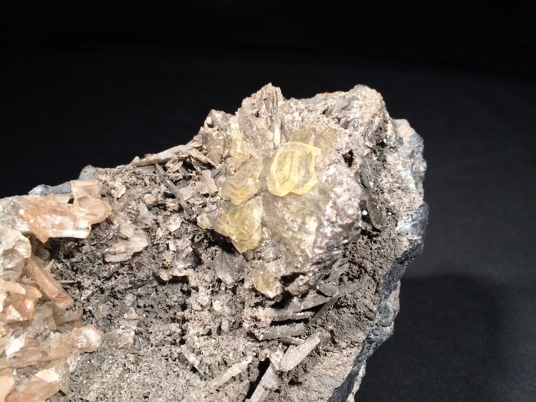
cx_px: 268
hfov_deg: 61.7
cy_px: 201
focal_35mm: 29
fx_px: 449
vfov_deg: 48.2
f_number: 2.2
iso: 40
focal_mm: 4.15
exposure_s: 1/60
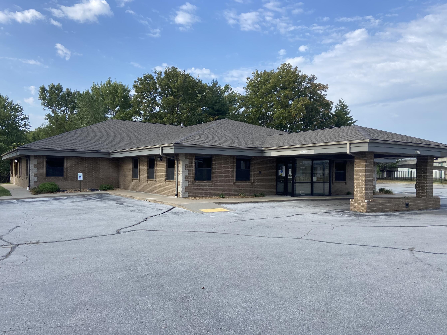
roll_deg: -0.6
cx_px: 210
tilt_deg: -2.2
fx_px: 374
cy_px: 181
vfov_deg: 48.2
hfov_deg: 61.6
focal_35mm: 29
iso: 32
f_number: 1.8
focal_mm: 4.25
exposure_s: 1/1330
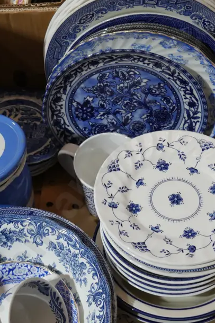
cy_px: 179
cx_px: 87
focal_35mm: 63
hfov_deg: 21.5
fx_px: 564
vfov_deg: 31.9
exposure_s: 1/60
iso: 400
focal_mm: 18
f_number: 4
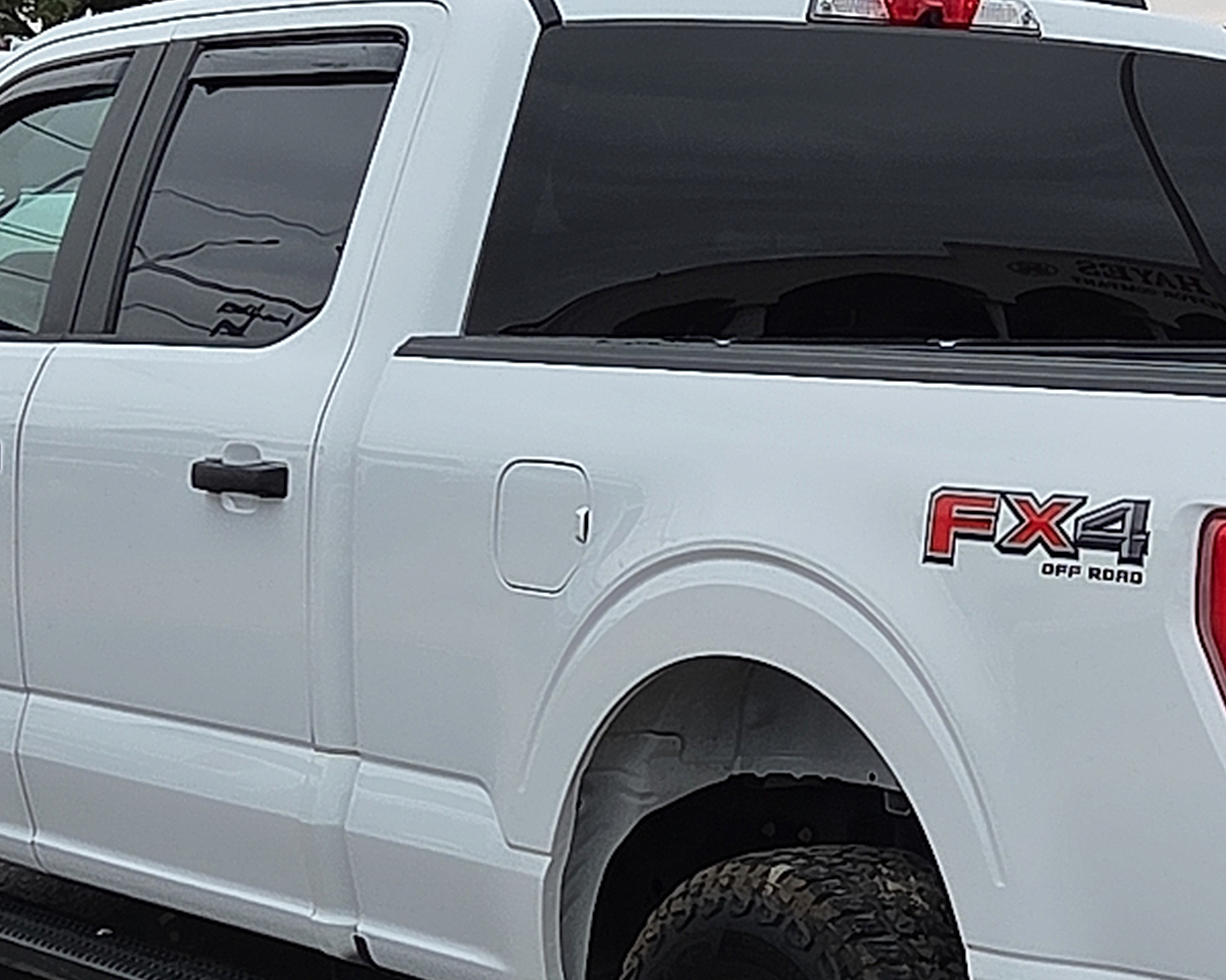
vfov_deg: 13.4
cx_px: 1048
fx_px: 4171
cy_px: 666
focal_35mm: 115
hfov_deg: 16.5
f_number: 1.8
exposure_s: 1/2000
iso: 76
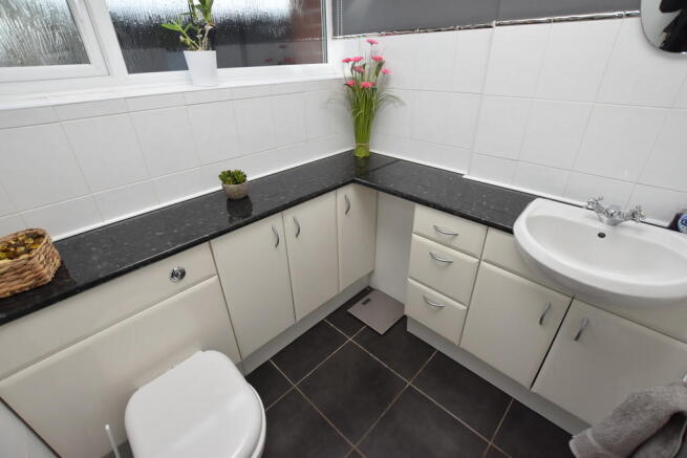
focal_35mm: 15
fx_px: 286
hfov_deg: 100.4
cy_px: 229
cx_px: 344
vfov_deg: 77.4
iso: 720
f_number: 4
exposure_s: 1/125
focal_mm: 10
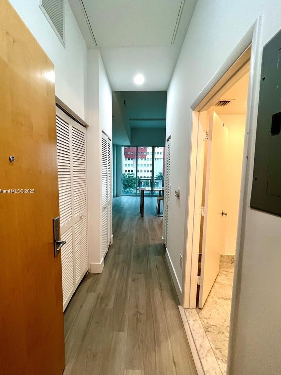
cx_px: 131
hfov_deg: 81.6
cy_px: 191
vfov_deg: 98.2
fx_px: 162
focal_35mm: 15
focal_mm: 1.57
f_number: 1.8
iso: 200
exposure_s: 1/120
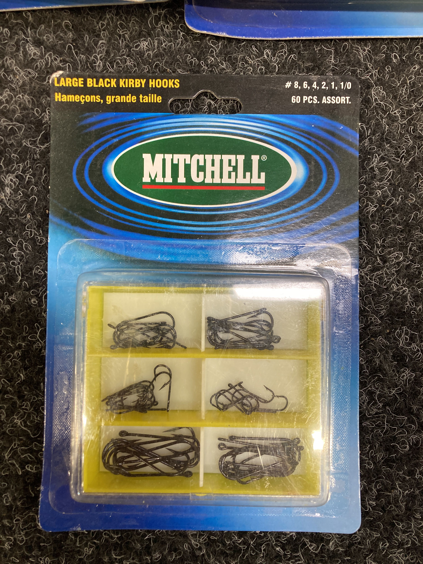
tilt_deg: -87.1
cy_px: 282
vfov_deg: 63.4
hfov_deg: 49.7
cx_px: 212
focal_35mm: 28
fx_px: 456
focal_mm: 3.99
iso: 80
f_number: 1.8
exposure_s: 1/70
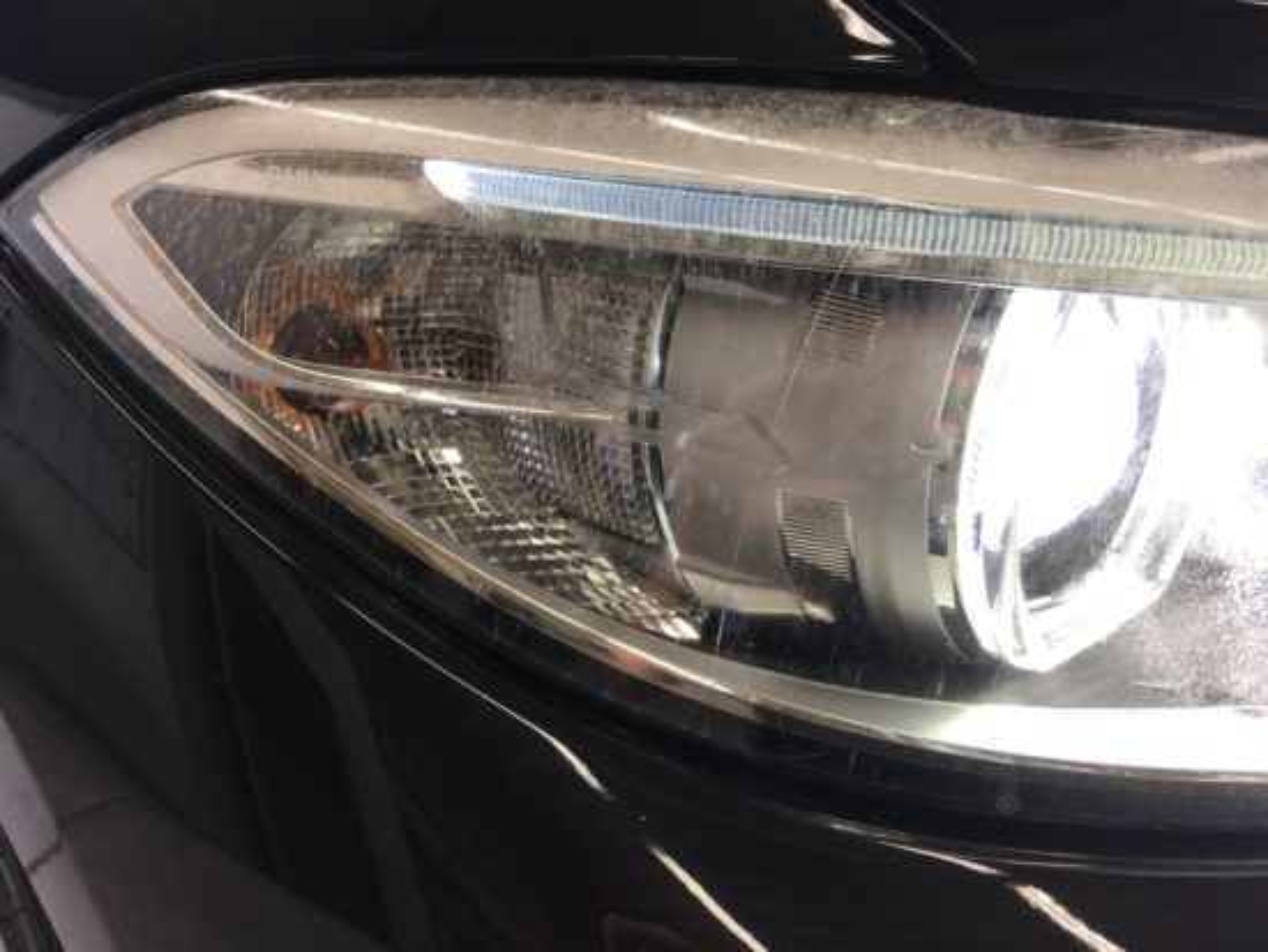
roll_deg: +1.4
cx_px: 634
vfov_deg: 48.3
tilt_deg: -20.8
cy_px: 476
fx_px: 1063
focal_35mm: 29
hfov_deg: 61.6
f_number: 2.2
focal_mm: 4.15
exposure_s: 1/60
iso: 32
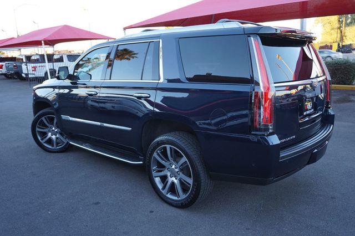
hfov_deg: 62.0
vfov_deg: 43.6
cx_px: 178
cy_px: 118
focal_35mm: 30
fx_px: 296
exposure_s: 1/60
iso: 200
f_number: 4
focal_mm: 20
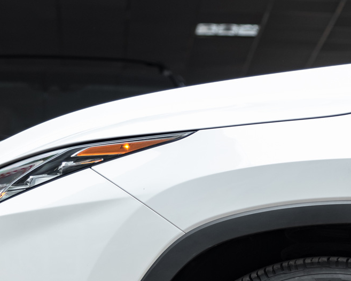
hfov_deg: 9.6
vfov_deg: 7.7
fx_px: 2078
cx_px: 267
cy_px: 342
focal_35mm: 200
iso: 400
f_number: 4
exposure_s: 1/320
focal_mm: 70
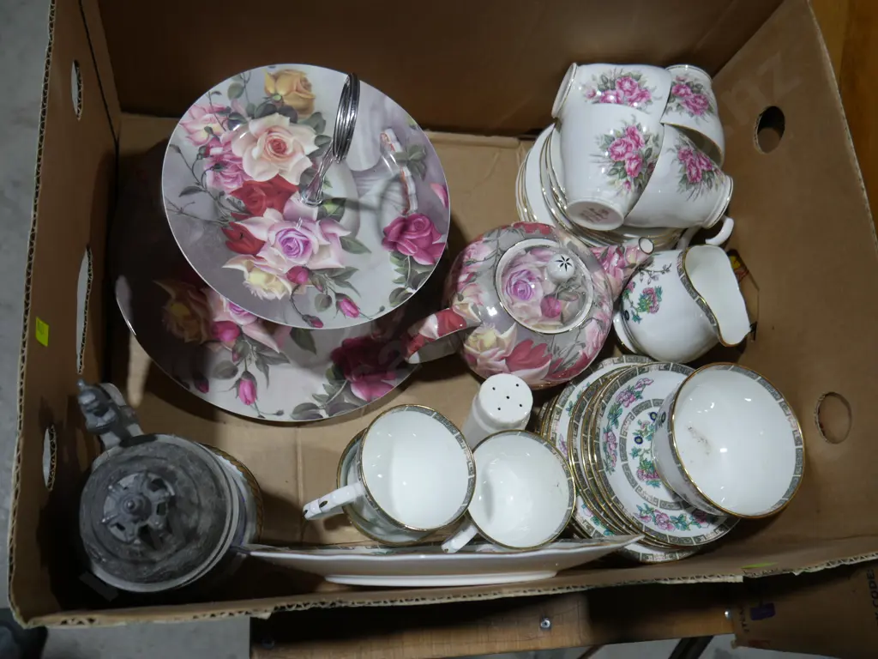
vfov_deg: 46.8
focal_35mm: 30
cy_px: 330
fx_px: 761
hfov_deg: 60.0
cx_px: 439
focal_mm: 15
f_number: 3.6
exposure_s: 1/125
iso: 200
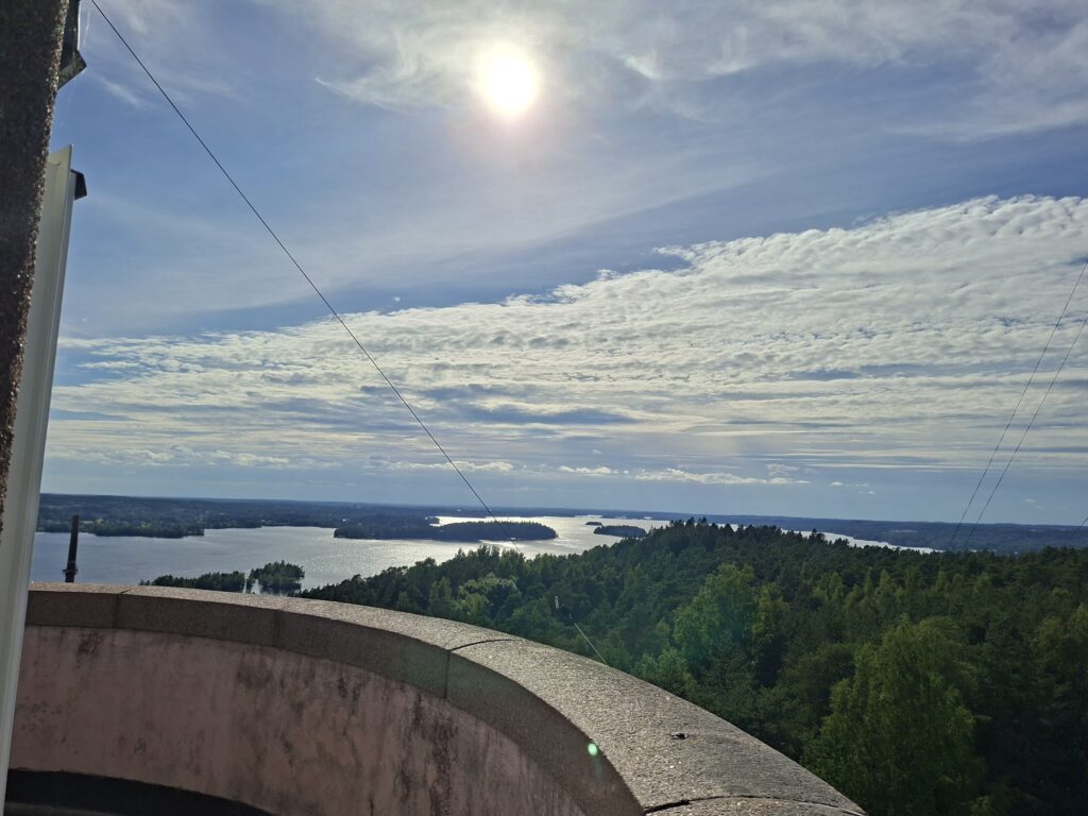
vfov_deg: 58.9
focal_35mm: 23
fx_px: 723
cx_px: 544
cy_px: 408
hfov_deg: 73.9
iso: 50
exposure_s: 1/8621
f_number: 1.8
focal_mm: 5.54
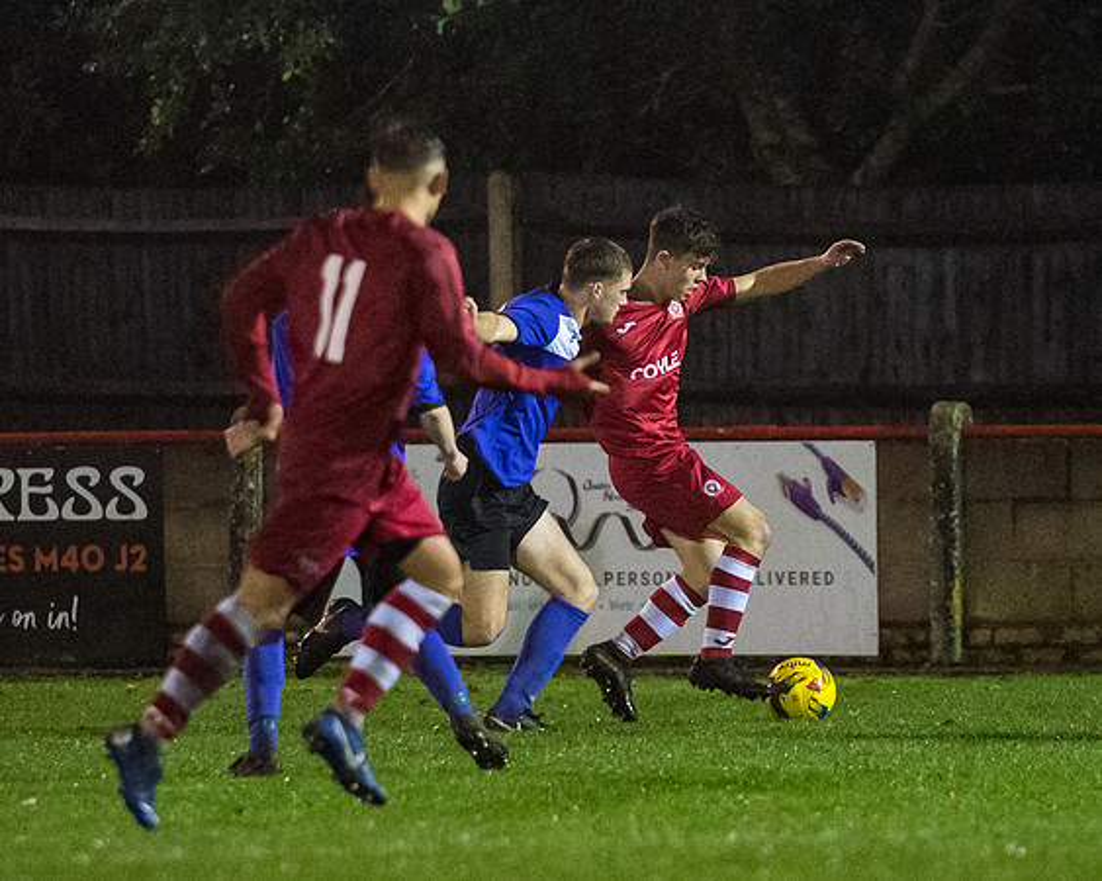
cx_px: 723
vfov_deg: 3.0
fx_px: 16763
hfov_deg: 3.8
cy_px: 395
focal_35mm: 514
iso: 6400
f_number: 2.8
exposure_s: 1/1250
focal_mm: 200
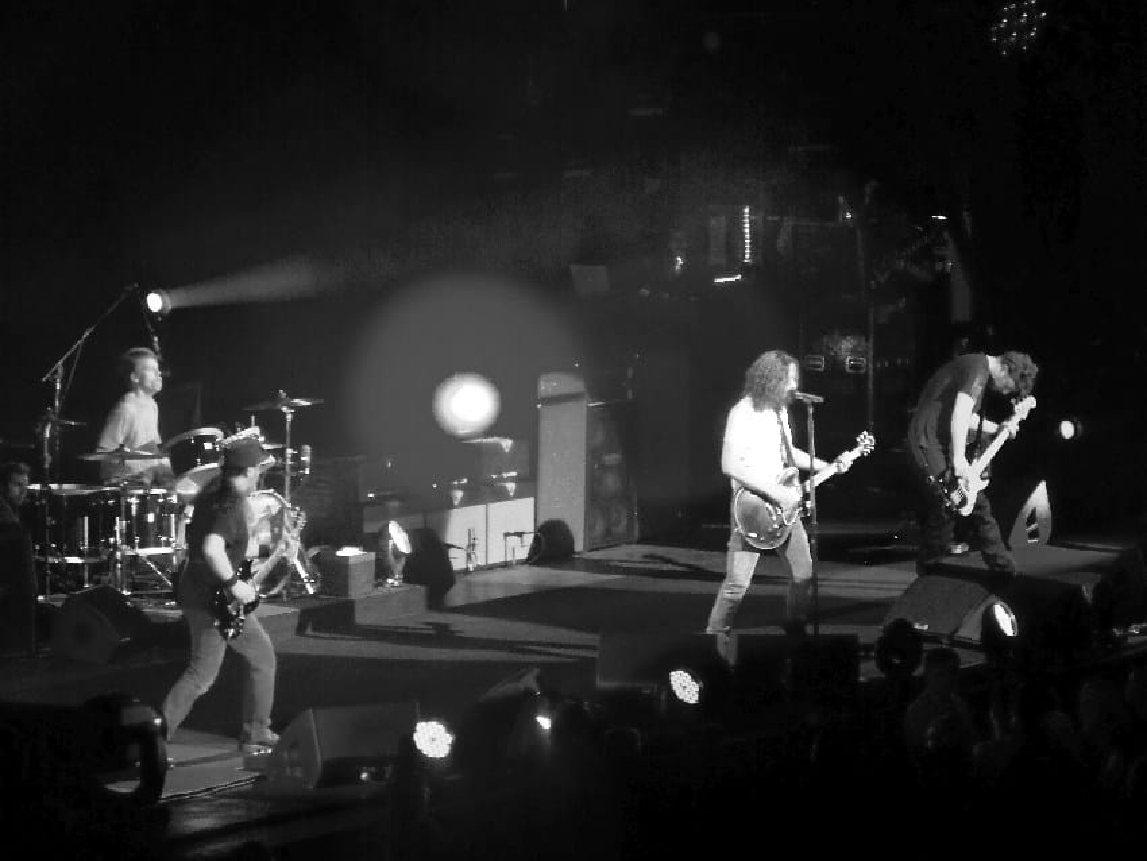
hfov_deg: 7.2
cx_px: 574
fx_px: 9082
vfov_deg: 5.4
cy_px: 430
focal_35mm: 274
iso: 800
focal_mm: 44.5
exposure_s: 1/25
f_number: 4
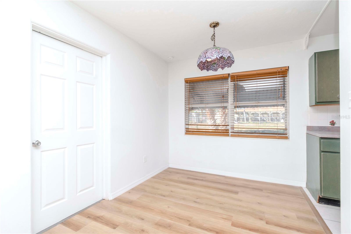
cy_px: 117
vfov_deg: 77.3
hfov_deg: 100.4
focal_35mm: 15
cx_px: 176
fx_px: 146
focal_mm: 10
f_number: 11
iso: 500
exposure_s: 1/200
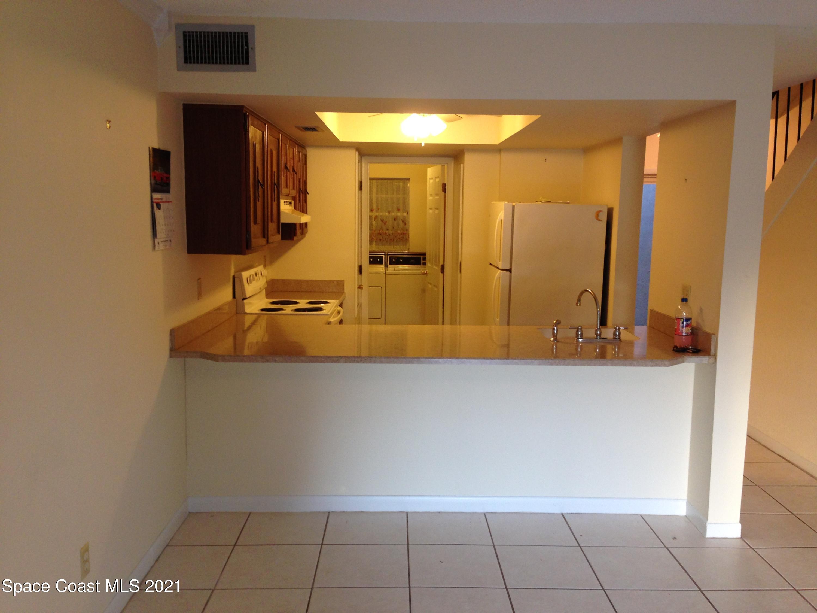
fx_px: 779
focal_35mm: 33
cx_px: 408
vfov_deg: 42.9
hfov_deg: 55.4
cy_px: 306
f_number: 2.4
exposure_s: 1/20
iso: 100
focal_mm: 4.12
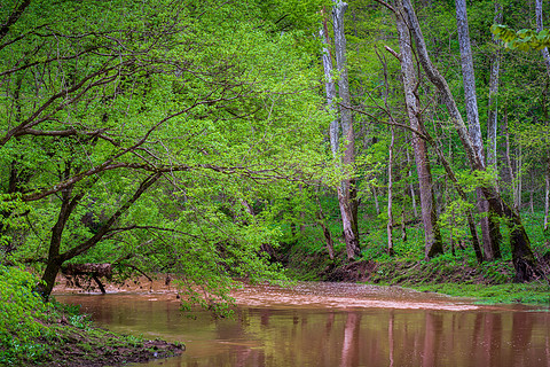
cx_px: 222
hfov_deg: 16.1
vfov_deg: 10.8
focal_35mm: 127
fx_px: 1940
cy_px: 204
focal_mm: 105
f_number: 11
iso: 100
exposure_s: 1/10
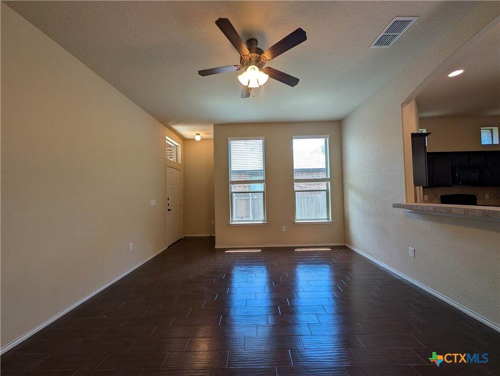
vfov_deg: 94.6
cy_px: 188
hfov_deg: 110.5
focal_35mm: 12
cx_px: 250
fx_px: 174
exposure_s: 1/191
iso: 65
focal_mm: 2.02
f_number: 1.7
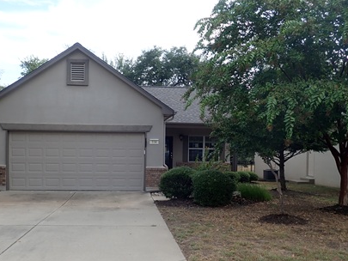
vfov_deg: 38.5
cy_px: 161
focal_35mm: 37
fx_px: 372
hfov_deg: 50.0
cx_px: 150
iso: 100
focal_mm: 4.5
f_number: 2.8
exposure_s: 1/640
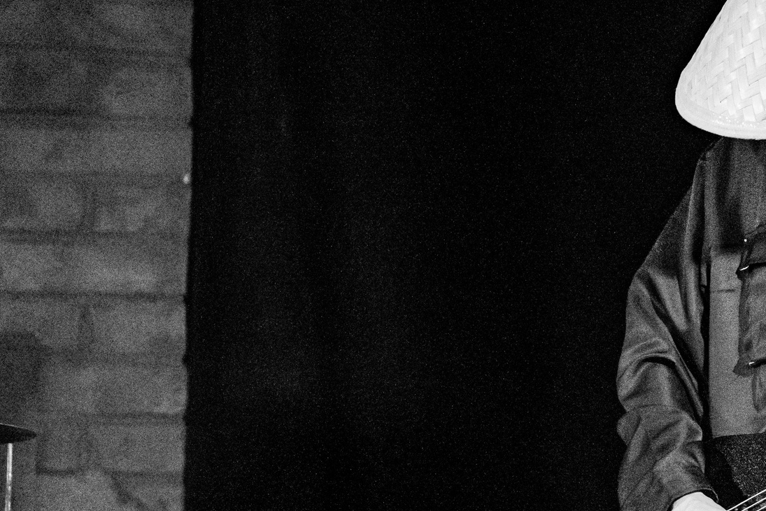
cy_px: 284
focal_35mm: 381
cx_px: 865
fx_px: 8106
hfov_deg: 5.4
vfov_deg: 3.6
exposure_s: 1/80
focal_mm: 163
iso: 6400
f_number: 2.8
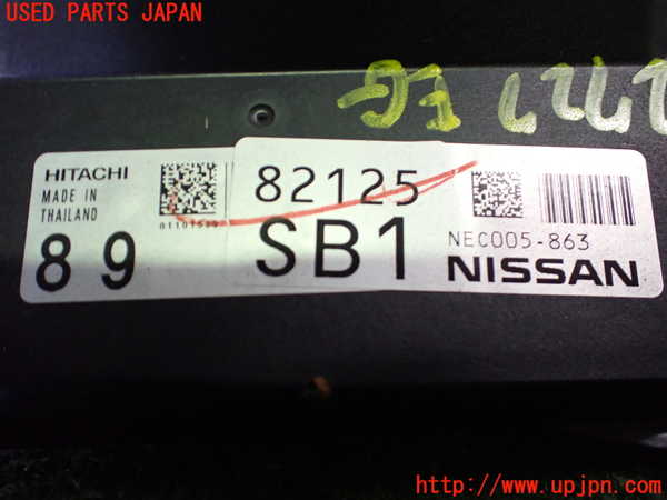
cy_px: 250
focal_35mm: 30
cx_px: 334
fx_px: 578
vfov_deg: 46.8
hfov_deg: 60.0
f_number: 2.3
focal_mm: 5.4
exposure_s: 1/80
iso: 800
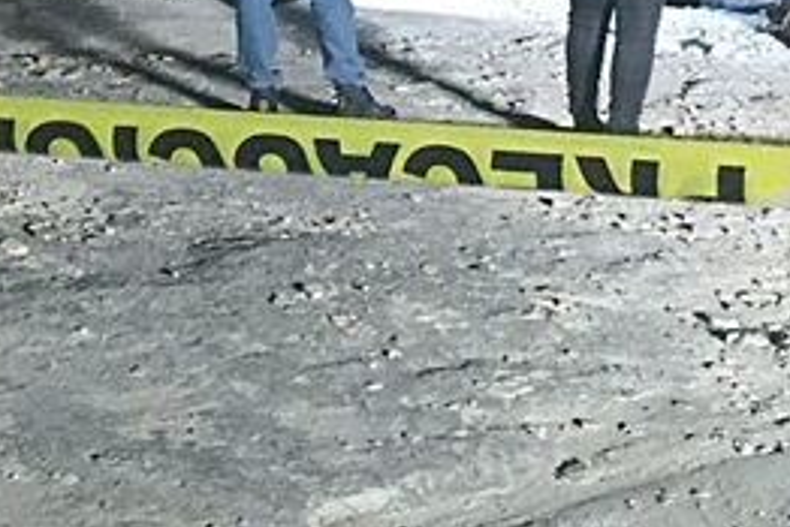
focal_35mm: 72
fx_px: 1584
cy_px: -21
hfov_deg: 28.0
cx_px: 443
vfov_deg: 18.3
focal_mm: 31.5
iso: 1250
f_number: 4
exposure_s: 1/80
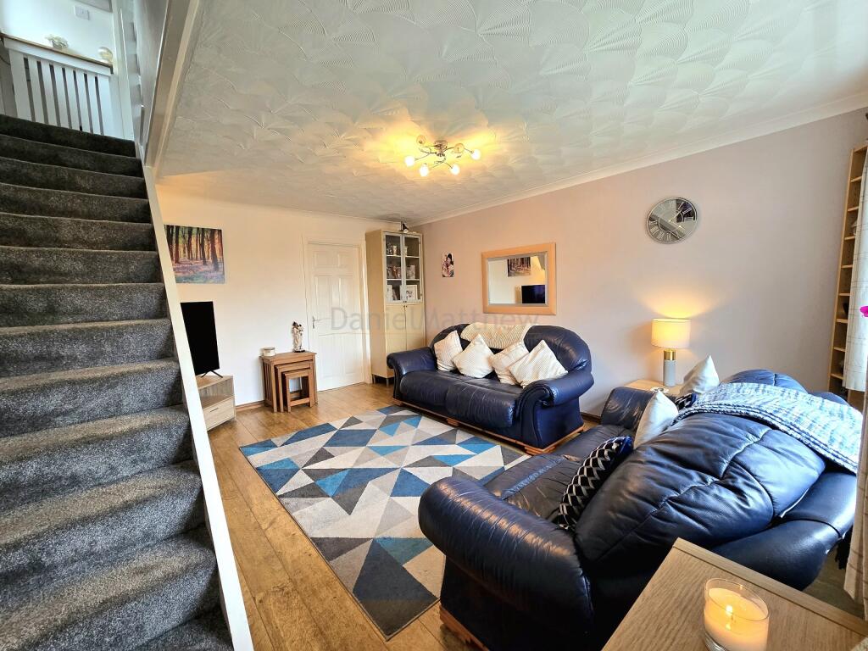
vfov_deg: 89.9
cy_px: 326
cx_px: 434
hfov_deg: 106.2
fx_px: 326
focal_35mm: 13
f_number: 2.2
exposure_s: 1/50
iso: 160
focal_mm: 2.2
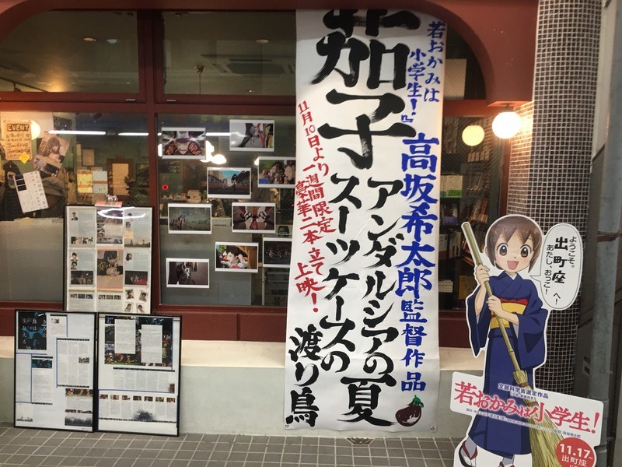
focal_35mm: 29
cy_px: 234
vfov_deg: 48.2
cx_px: 311
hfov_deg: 61.7
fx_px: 521
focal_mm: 4.15
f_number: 2.2
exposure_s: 1/15
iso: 40
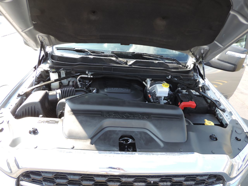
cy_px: 93
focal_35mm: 24
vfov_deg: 56.8
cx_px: 124
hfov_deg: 71.6
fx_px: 172
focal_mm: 4.3
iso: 80
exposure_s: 1/100
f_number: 3
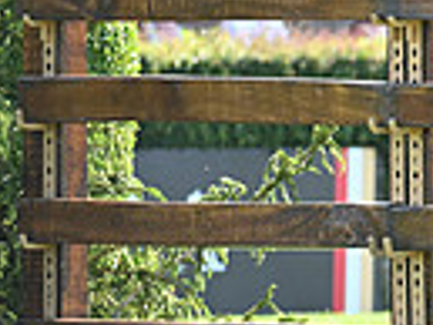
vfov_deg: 1.6
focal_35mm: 949
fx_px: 11882
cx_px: 957
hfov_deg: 2.1
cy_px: -92
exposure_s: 1/1250
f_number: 4.5
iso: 900
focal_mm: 220
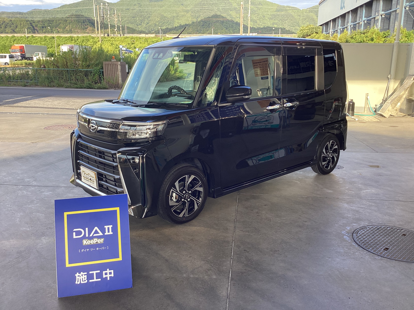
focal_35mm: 31
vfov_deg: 45.4
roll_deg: +0.0
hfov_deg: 58.4
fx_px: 371
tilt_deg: -15.2
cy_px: 155
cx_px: 207
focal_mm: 3.3
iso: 25
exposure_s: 1/100
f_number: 2.4
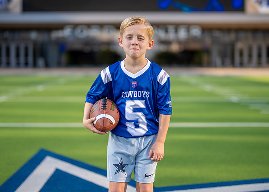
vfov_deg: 22.3
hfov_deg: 30.9
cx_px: 136
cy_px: 84
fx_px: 487
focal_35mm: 64
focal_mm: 50
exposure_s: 1/4000
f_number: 1.2
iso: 125
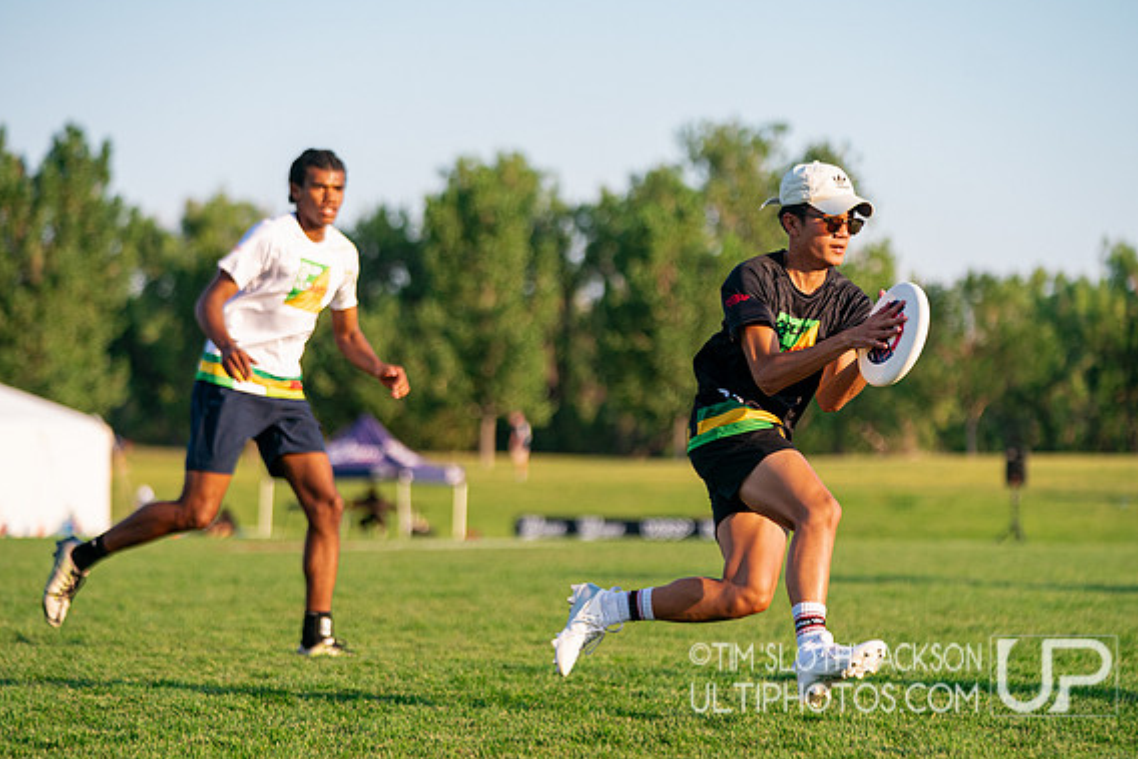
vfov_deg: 9.4
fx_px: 4616
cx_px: 599
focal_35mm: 146
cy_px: 442
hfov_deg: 14.1
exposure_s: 1/4000
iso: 500
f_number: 2.8
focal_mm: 116
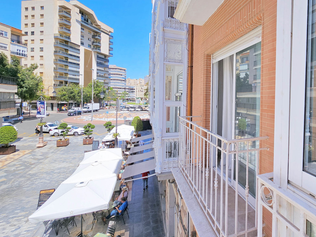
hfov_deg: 88.3
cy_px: 100
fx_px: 155
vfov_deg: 74.2
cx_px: 206
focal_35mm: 17
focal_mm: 2.2
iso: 50
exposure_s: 1/2510
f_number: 2.2
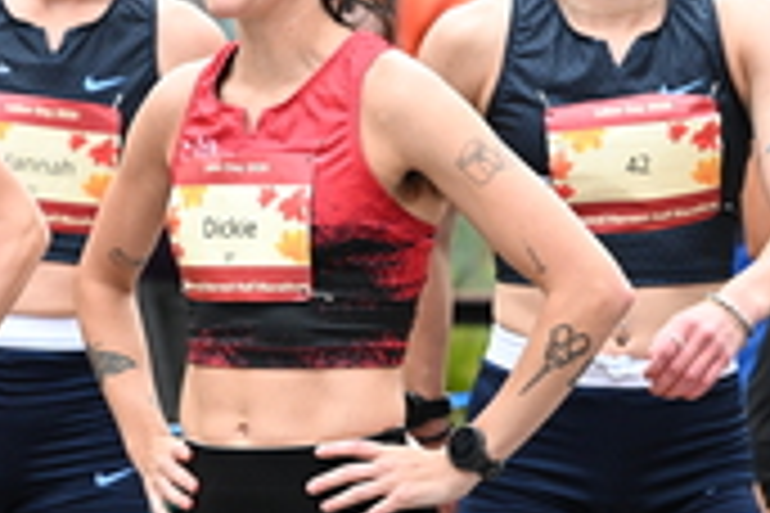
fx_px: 8255
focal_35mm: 386
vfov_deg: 3.6
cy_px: 128
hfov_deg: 5.3
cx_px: 104
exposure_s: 1/500
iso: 2500
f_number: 4
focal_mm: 120
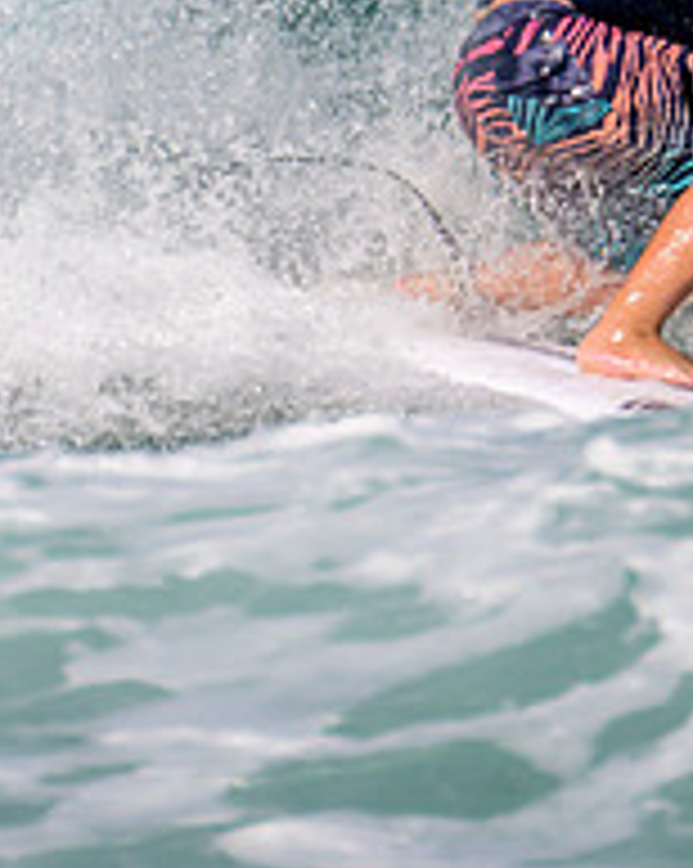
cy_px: 142
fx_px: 74570
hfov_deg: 0.5
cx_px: 769
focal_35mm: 2904
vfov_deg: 0.7
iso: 900
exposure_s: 1/2000
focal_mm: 800
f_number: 11
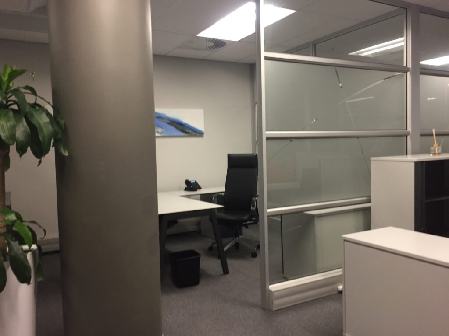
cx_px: 224
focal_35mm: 29
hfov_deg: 61.7
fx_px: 376
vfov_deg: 48.2
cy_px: 168
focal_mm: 4.15
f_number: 2.2
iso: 160
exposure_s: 1/33
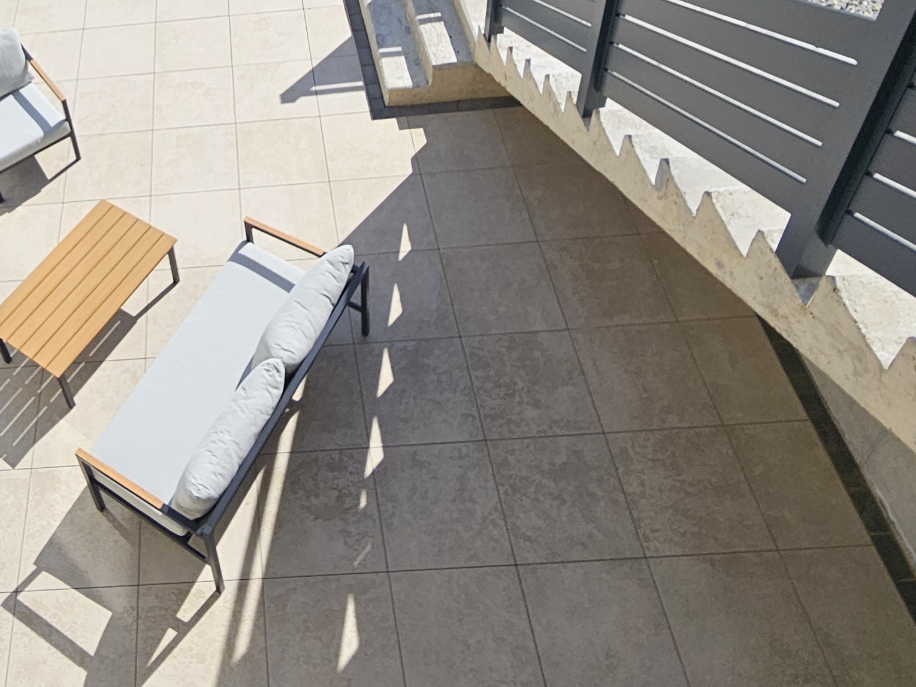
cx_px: 188
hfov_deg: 50.8
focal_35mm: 34
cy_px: -9
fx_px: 900
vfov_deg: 37.2
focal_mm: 2.2
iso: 50
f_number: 2.2
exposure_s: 1/3977
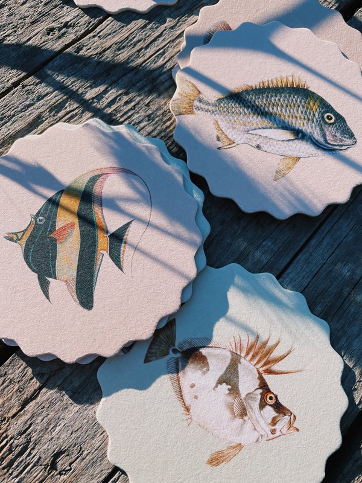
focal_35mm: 26
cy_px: 242
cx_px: 181
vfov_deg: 67.3
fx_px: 363
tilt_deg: -77.0
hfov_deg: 53.1
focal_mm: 4.2
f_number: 1.6
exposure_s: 1/1795
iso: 32
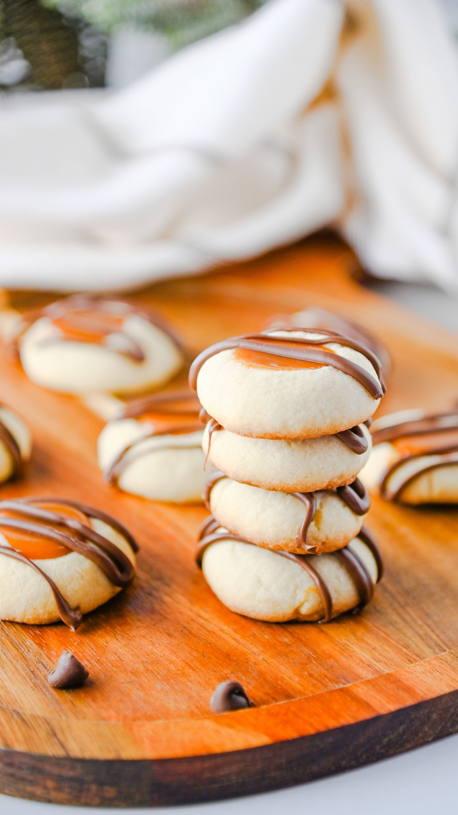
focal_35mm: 91
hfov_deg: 13.3
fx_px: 1965
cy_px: 407
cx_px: 254
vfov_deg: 23.4
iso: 450
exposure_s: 1/125
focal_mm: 86
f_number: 4
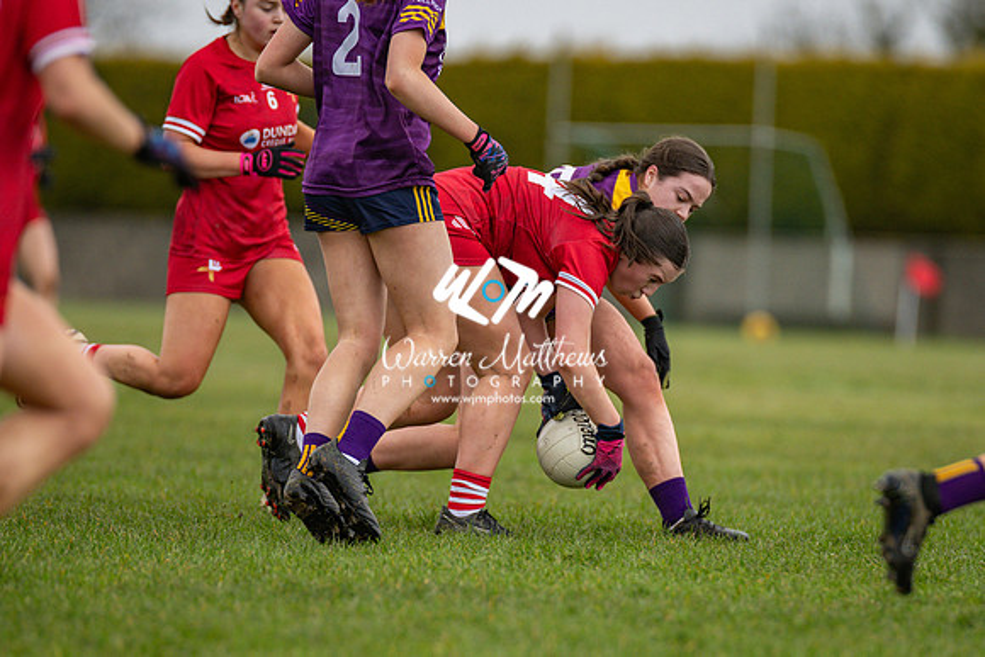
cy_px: 439
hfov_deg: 4.5
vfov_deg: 3.0
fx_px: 12553
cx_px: 546
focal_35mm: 459
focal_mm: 300
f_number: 2.8
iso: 640
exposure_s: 1/1000
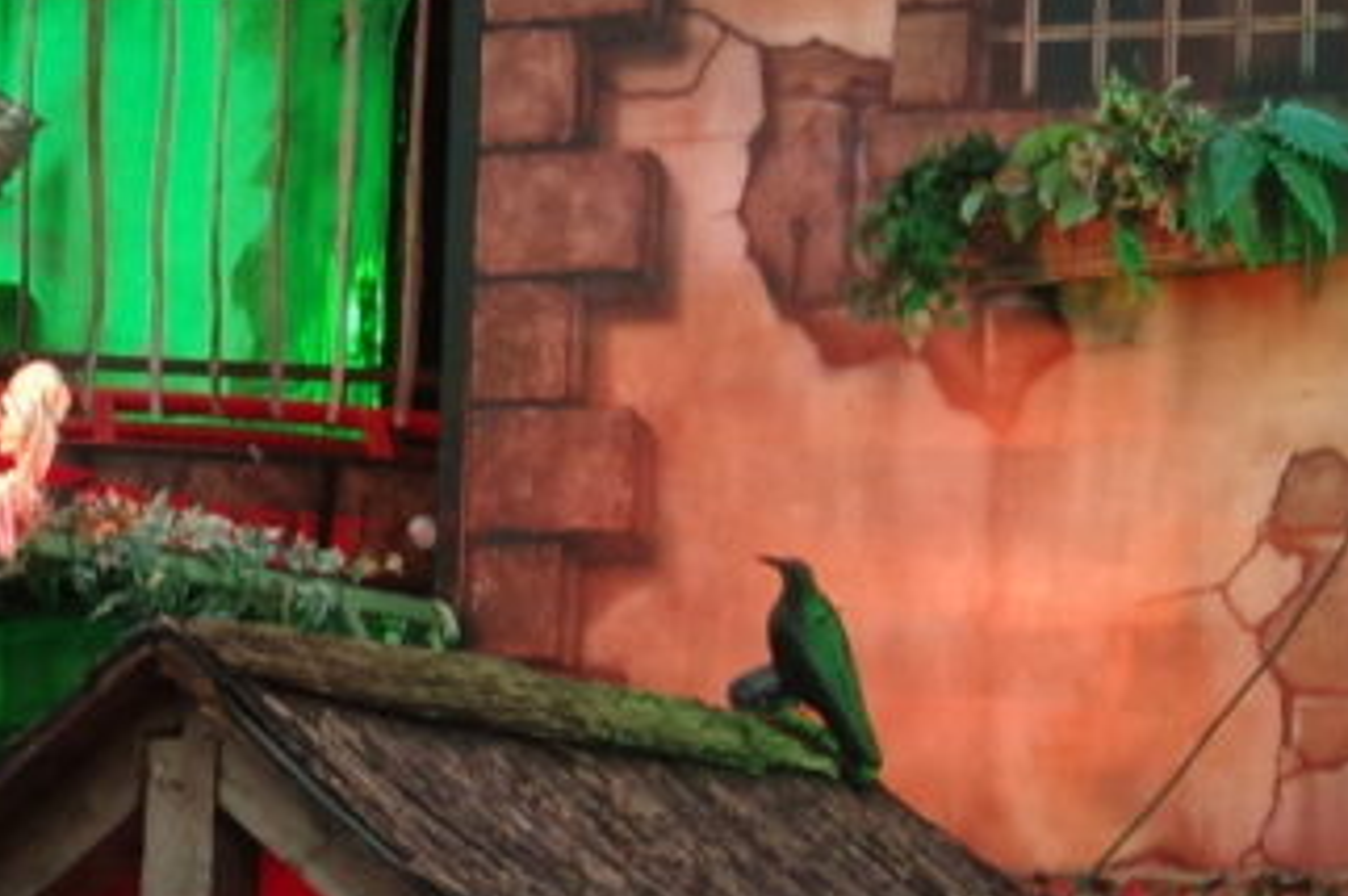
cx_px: -507
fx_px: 7444
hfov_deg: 10.1
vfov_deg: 6.9
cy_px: 433
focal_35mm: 199
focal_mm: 17
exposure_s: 1/60
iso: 800
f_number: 7.1
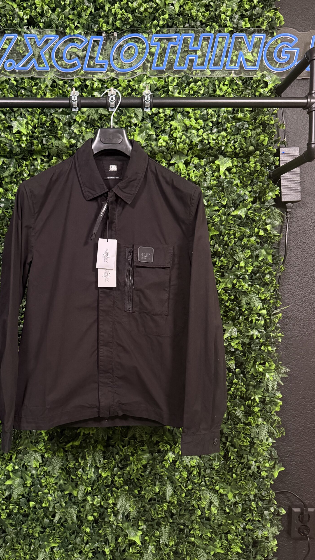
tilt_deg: -2.5
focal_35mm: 27
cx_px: 111
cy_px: 286
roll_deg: +0.1
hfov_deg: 42.5
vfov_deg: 69.8
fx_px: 401
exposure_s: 1/33
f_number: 1.78
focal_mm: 6.76
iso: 800
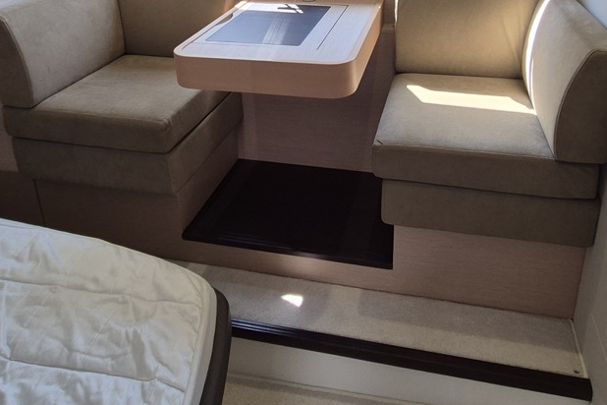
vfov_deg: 42.8
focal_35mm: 28
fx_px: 472
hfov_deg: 65.3
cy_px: 47
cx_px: 337
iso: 100
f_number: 2.2
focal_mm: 2.2
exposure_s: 1/100
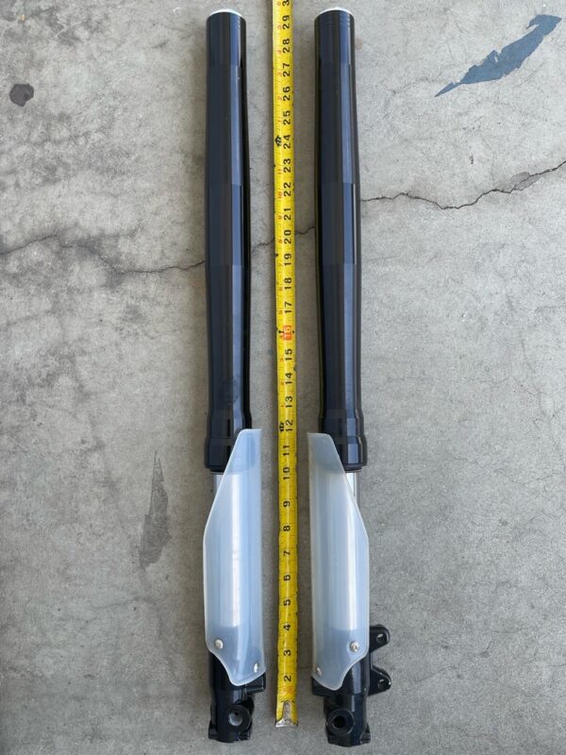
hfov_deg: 53.1
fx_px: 567
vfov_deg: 67.3
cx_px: 283
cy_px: 378
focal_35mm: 26
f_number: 1.6
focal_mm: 5.1
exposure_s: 1/494
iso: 32
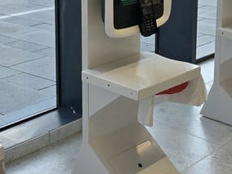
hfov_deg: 23.5
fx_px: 556
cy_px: 10
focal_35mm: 83
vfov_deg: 17.5
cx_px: 130
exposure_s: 1/344
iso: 12
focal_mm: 6.3
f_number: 1.7
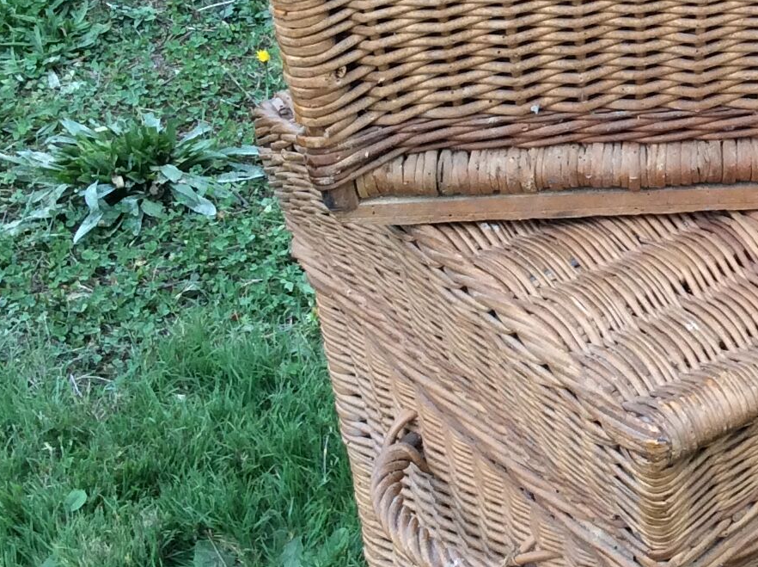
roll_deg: +0.4
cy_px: 80
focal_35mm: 94
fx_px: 2056
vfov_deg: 15.5
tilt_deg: -32.3
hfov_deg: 19.9
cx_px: 847
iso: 50
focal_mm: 3.3
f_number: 2.4
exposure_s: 1/100
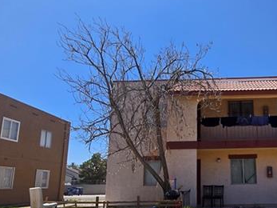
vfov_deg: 46.2
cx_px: 208
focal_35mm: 30
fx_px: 240
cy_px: 134
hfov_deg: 56.9
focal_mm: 2.2
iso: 50
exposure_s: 1/2715
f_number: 2.2
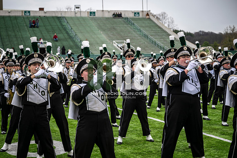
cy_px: 79
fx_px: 461
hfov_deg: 28.8
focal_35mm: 70
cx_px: 118
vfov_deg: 19.5
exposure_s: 1/500
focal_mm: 70
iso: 100
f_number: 2.8
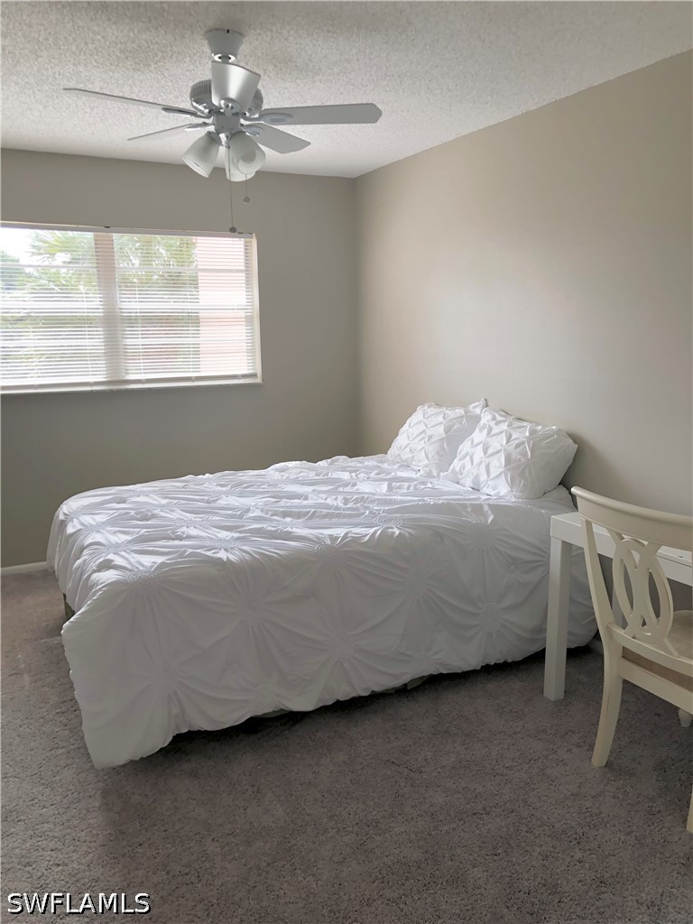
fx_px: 747
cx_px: 346
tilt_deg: -9.4
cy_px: 462
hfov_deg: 49.7
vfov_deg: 63.4
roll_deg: -0.7
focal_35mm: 28
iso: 25
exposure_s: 1/120
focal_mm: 3.99
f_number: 1.8
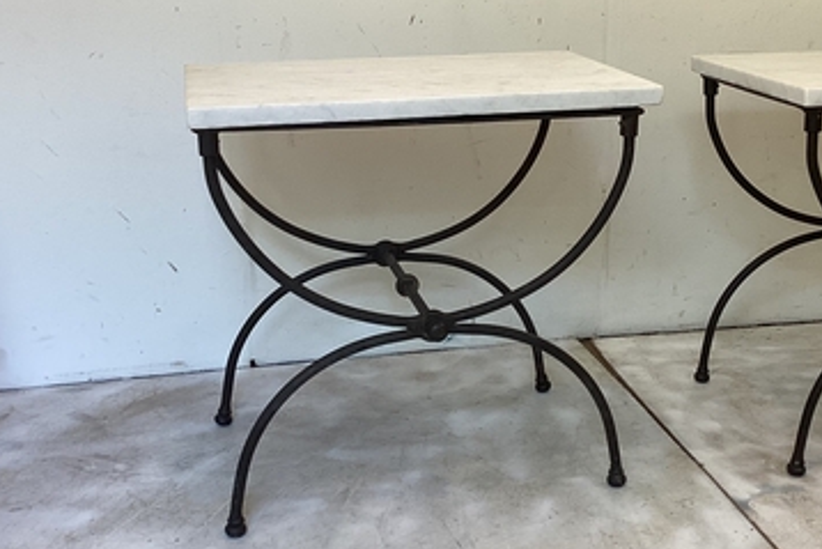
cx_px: 535
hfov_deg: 36.5
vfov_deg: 25.1
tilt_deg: -16.8
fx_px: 1233
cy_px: 269
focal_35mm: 54
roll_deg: -1.5
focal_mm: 3.3
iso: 50
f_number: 2.4
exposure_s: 1/60
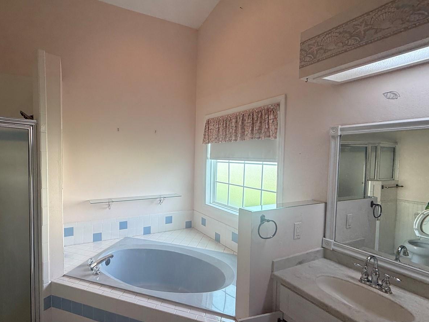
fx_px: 235
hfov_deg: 83.7
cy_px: 166
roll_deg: -1.4
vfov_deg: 68.7
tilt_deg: -2.1
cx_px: 174
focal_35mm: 19
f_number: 2.2
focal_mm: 2.22
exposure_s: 1/120
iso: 50
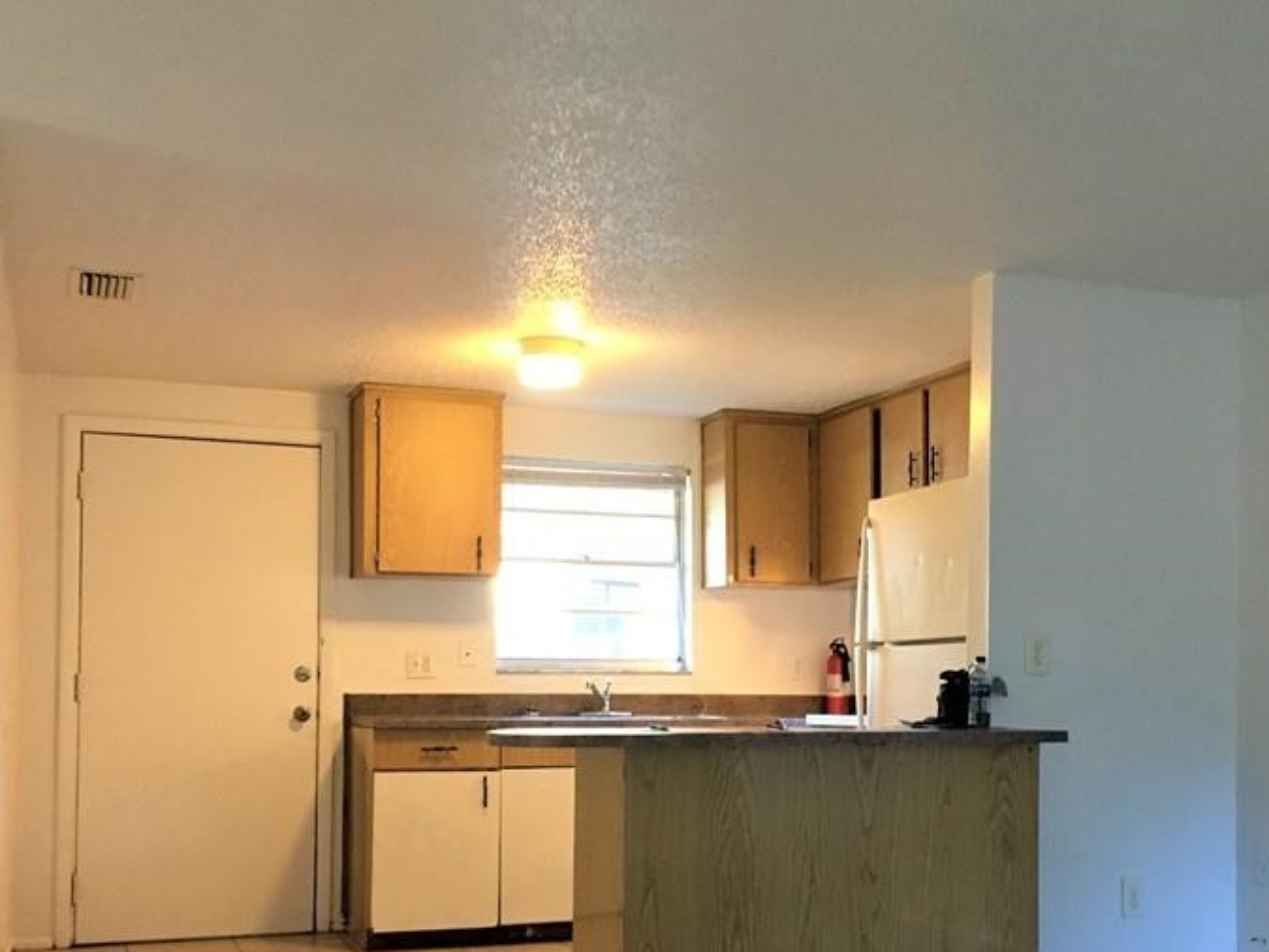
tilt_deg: +2.7
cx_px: 752
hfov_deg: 42.8
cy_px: 657
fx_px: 1613
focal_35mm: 44
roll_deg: +0.5
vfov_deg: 32.5
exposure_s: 1/30
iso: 160
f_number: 2.2
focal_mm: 4.15
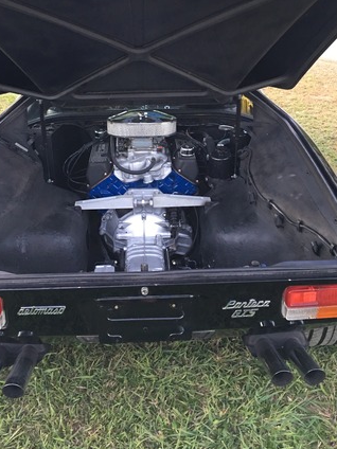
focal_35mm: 41
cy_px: 138
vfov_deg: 44.9
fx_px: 532
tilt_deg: -18.5
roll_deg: -1.8
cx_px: 159
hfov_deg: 35.1
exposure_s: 1/17
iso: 80
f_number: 2.2
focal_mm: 4.15
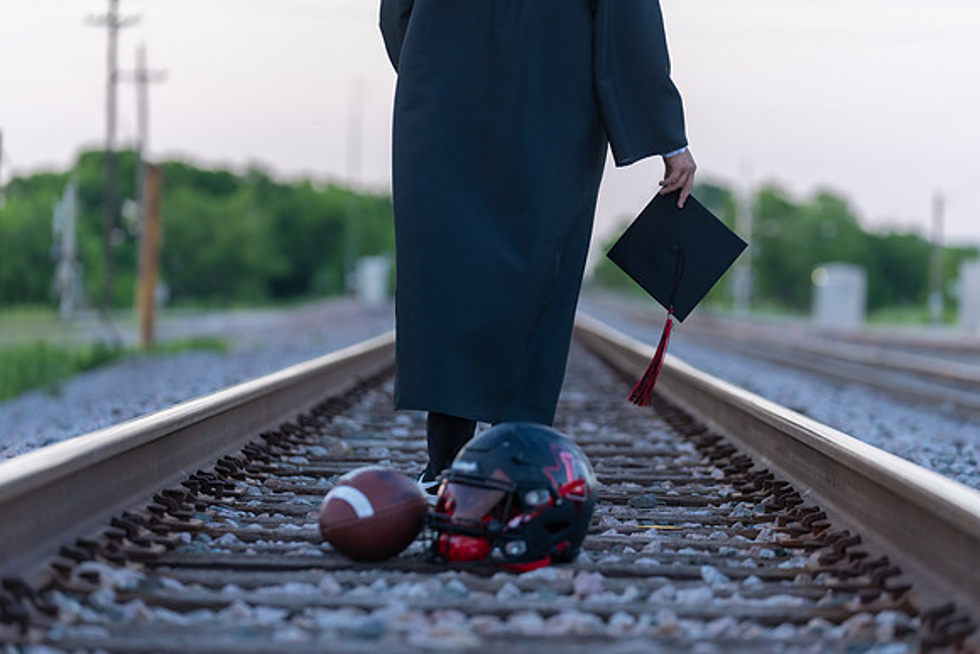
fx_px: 4411
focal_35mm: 162
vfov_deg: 8.5
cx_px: 490
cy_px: 327
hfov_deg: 12.7
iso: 800
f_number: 3.5
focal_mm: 162
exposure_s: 1/320
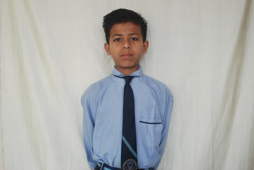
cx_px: 127
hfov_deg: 46.3
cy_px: 85
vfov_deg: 32.0
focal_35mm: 42
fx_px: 297
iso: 200
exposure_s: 1/80
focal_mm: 28
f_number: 4.5
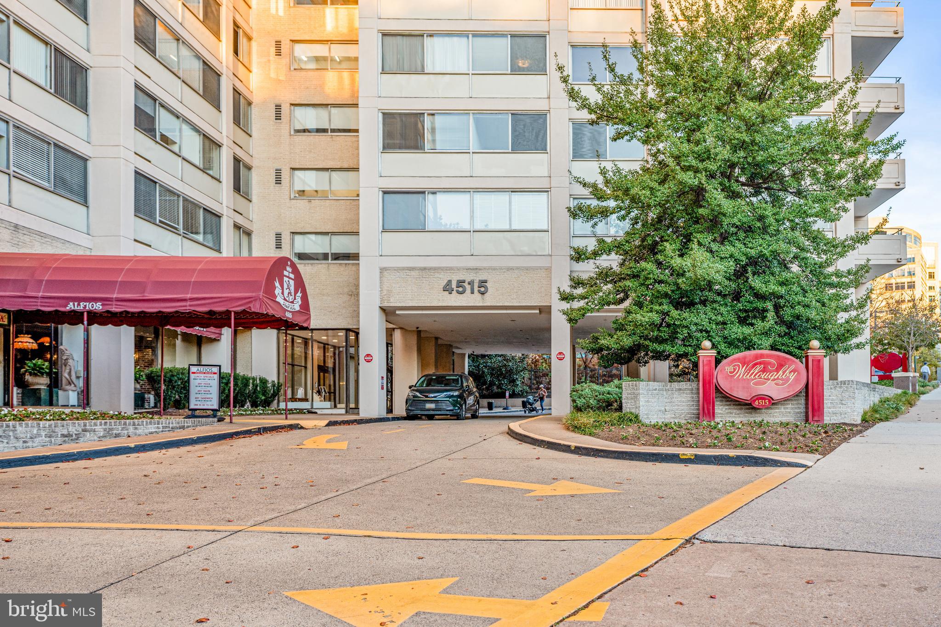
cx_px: 470
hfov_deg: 67.4
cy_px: 314
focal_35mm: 27
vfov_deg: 47.9
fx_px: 706
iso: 160
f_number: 3.5
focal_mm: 27
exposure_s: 1/160
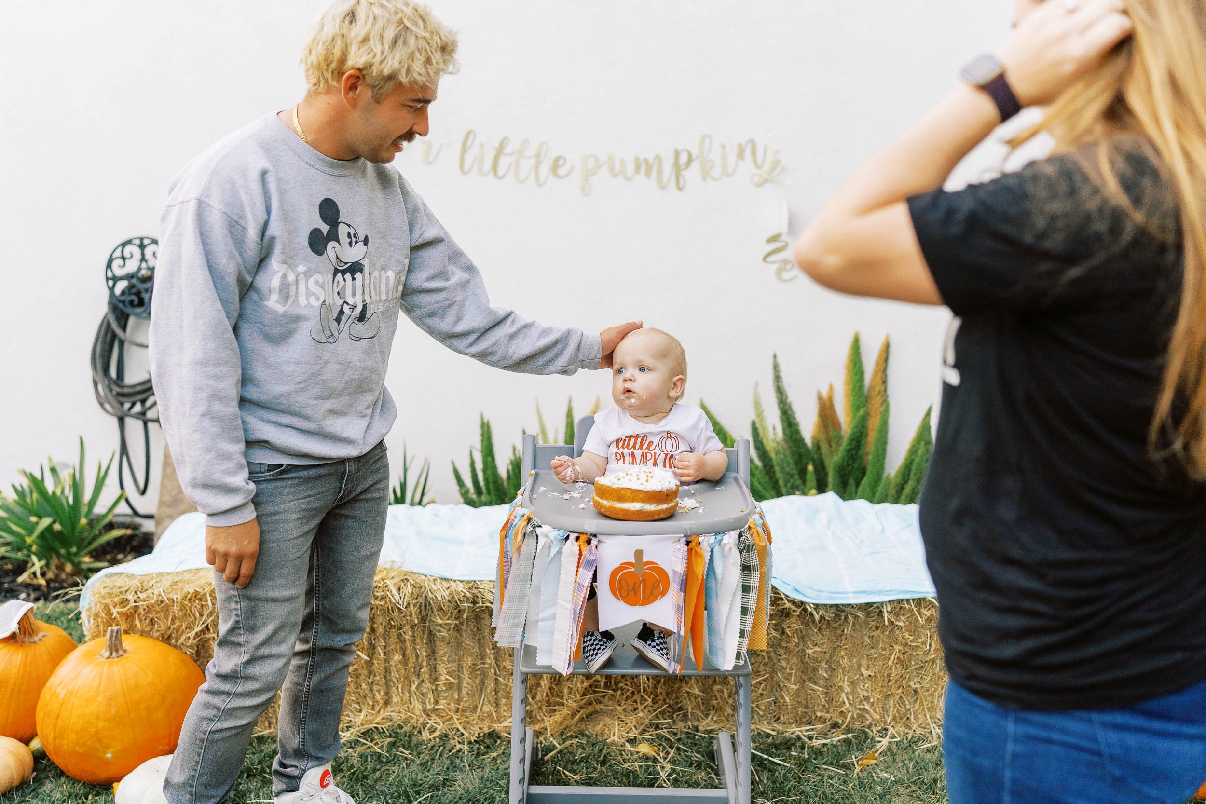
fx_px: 1172
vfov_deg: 37.9
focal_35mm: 35
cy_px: 402
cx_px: 603
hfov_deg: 54.4
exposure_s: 1/800
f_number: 2
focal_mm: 35
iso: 1000
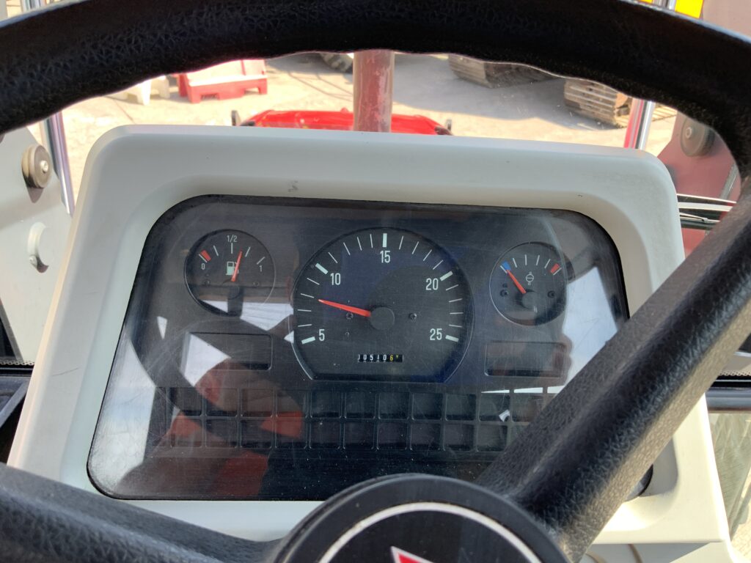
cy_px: 282
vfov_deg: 48.2
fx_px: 629
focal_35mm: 29
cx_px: 376
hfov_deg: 61.7
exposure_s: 1/122
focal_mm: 3
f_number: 1.8
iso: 20
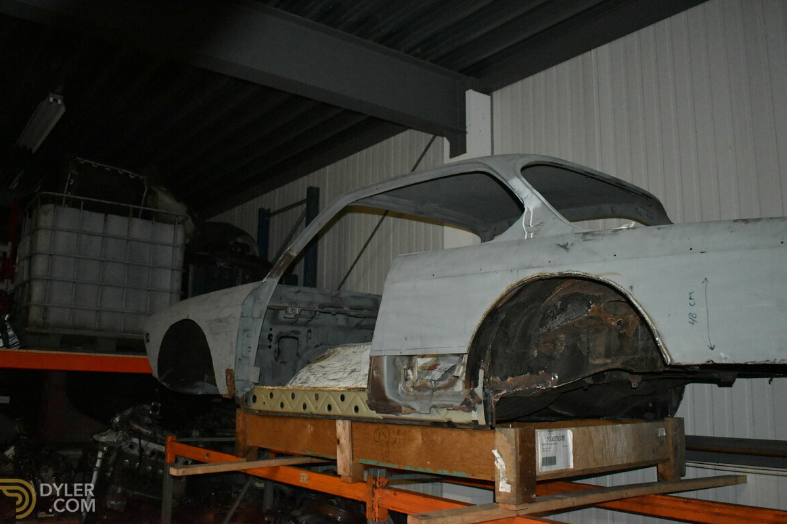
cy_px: 255
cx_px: 392
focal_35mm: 33
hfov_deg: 57.9
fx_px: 711
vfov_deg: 40.5
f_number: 3.8
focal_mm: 21
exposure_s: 1/60
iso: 6400
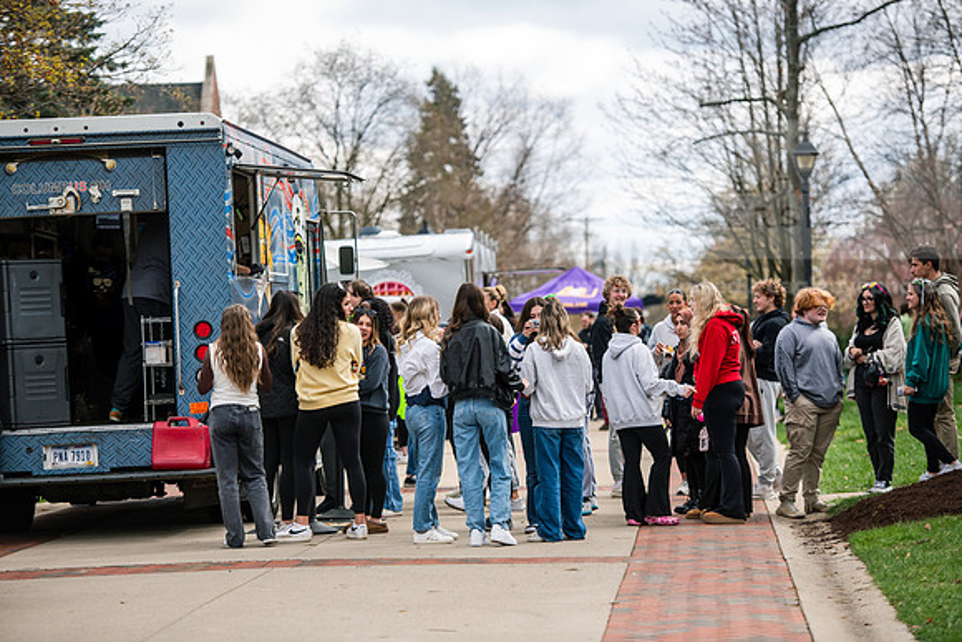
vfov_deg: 11.0
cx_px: 481
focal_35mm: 125
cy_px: 321
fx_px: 3341
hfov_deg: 16.4
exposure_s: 1/800
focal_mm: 125
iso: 200
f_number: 3.2
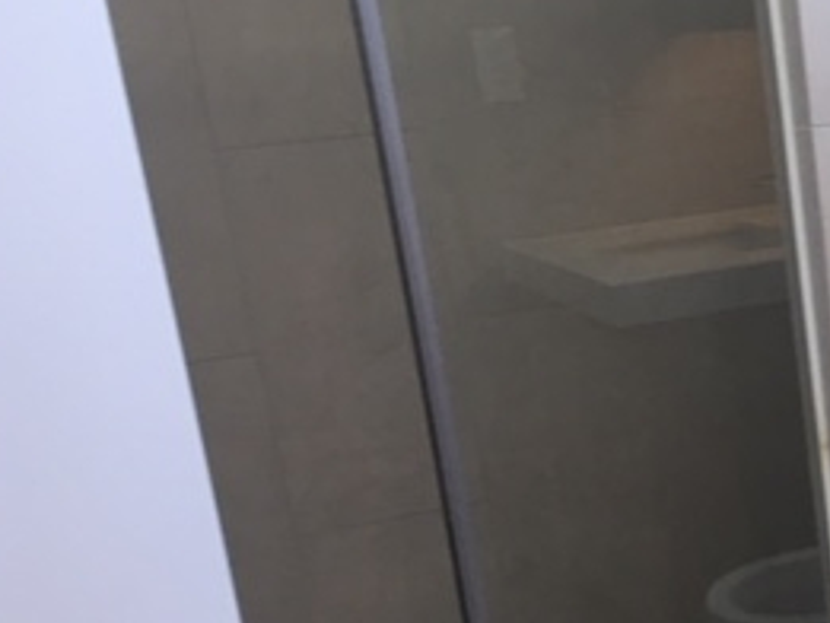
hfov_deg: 25.3
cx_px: 922
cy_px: 474
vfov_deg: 20.6
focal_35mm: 71
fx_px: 1703
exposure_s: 1/33
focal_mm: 4.15
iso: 40
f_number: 2.2
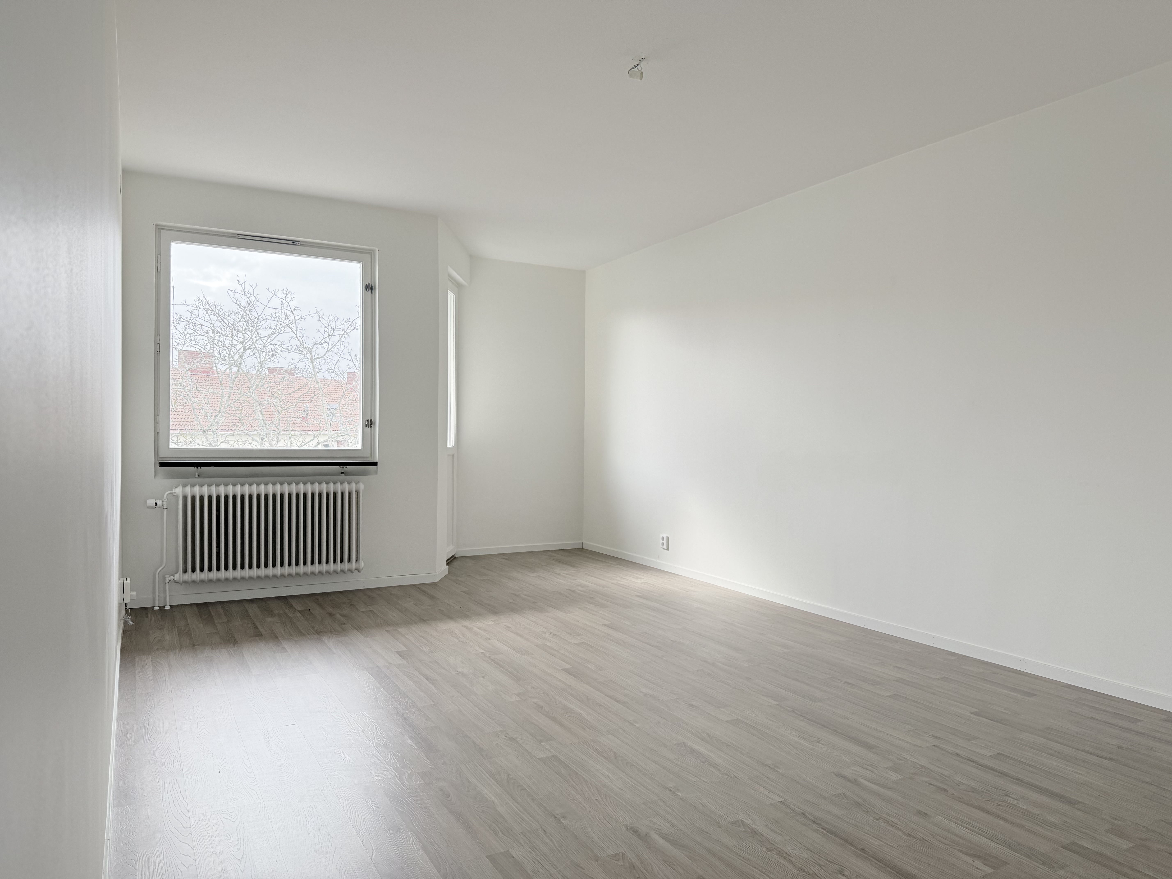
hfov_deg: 71.6
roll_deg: -0.5
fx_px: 813
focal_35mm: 24
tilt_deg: -0.4
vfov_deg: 56.8
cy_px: 440
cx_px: 586
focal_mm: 6.76
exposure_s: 1/287
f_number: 1.78
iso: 100
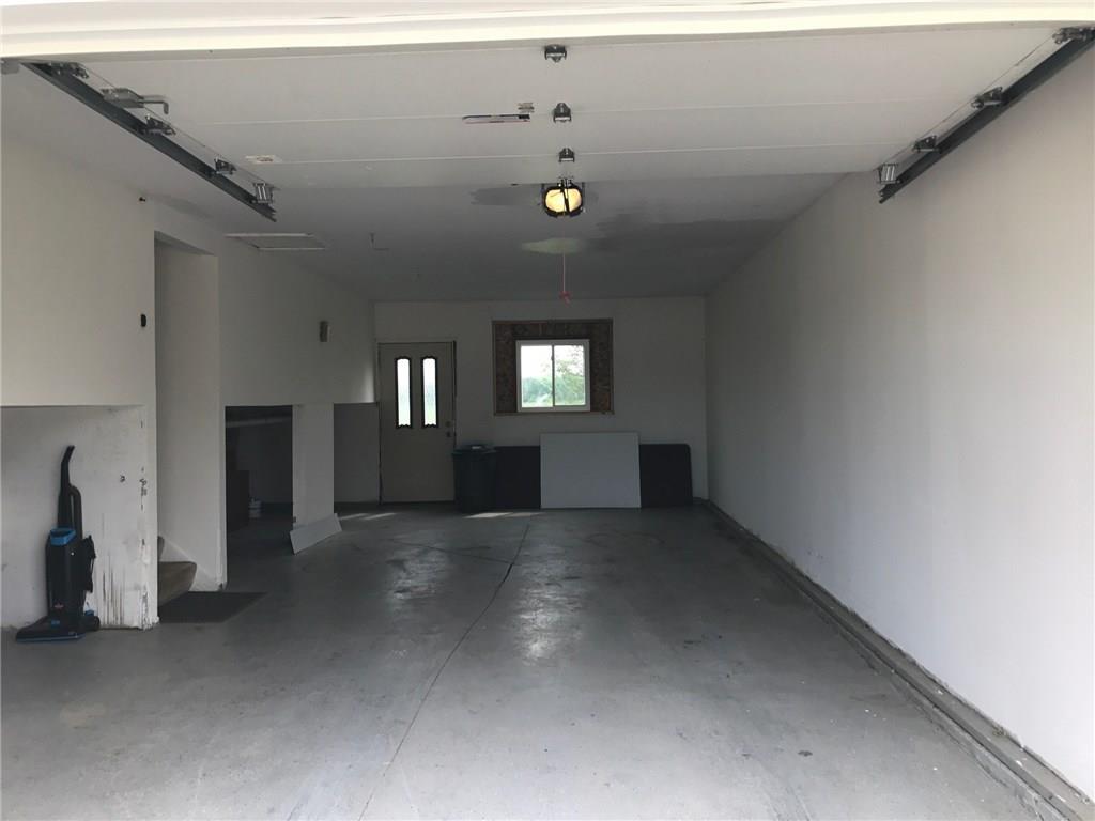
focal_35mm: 28
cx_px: 548
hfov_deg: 63.4
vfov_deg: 49.7
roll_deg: +1.2
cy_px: 410
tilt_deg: +1.1
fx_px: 886
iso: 20
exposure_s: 1/200
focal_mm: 3.99
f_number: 1.8
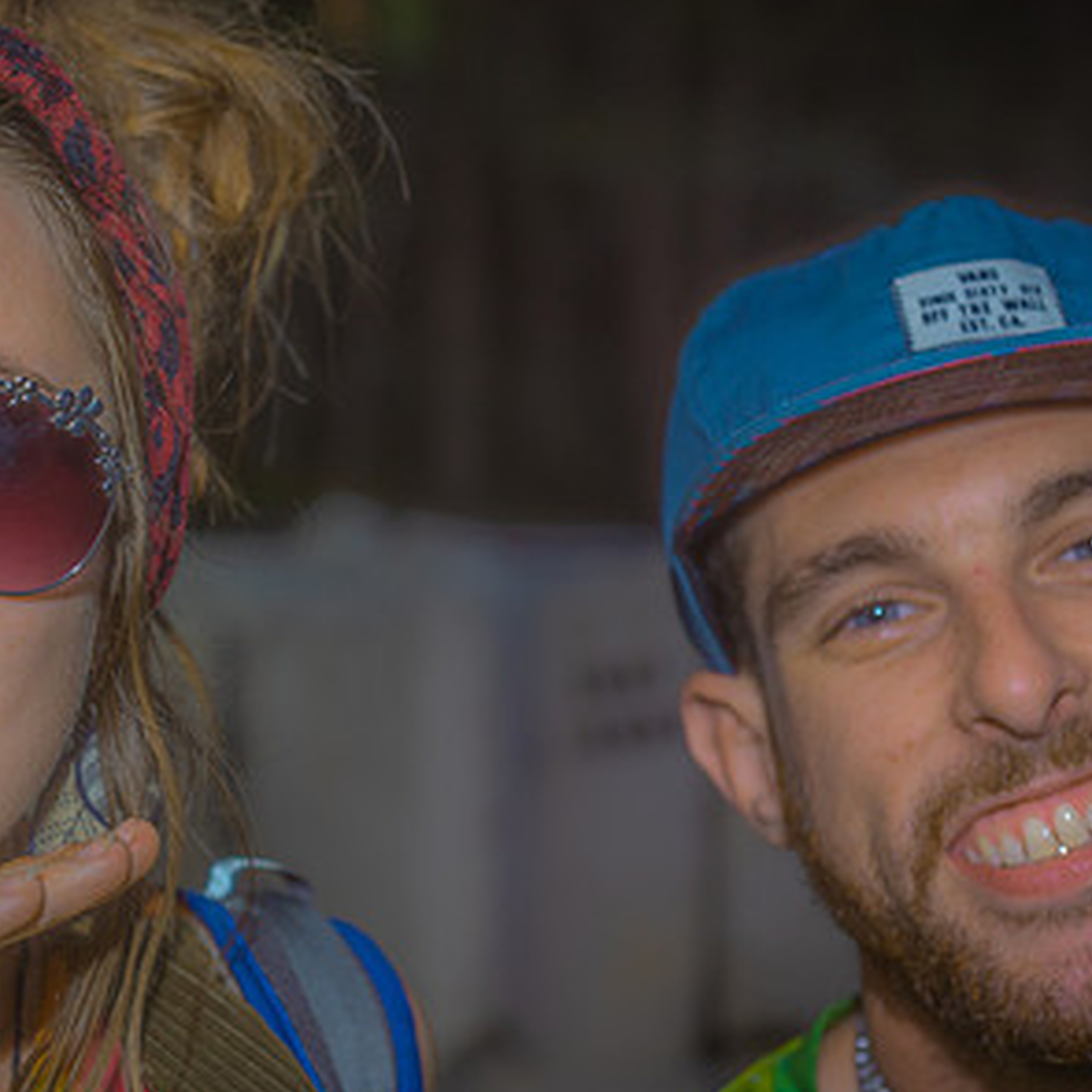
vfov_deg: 14.9
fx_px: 4176
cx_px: 418
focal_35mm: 117
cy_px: 561
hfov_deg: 14.9
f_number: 4.5
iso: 400
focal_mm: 70
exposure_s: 1/100
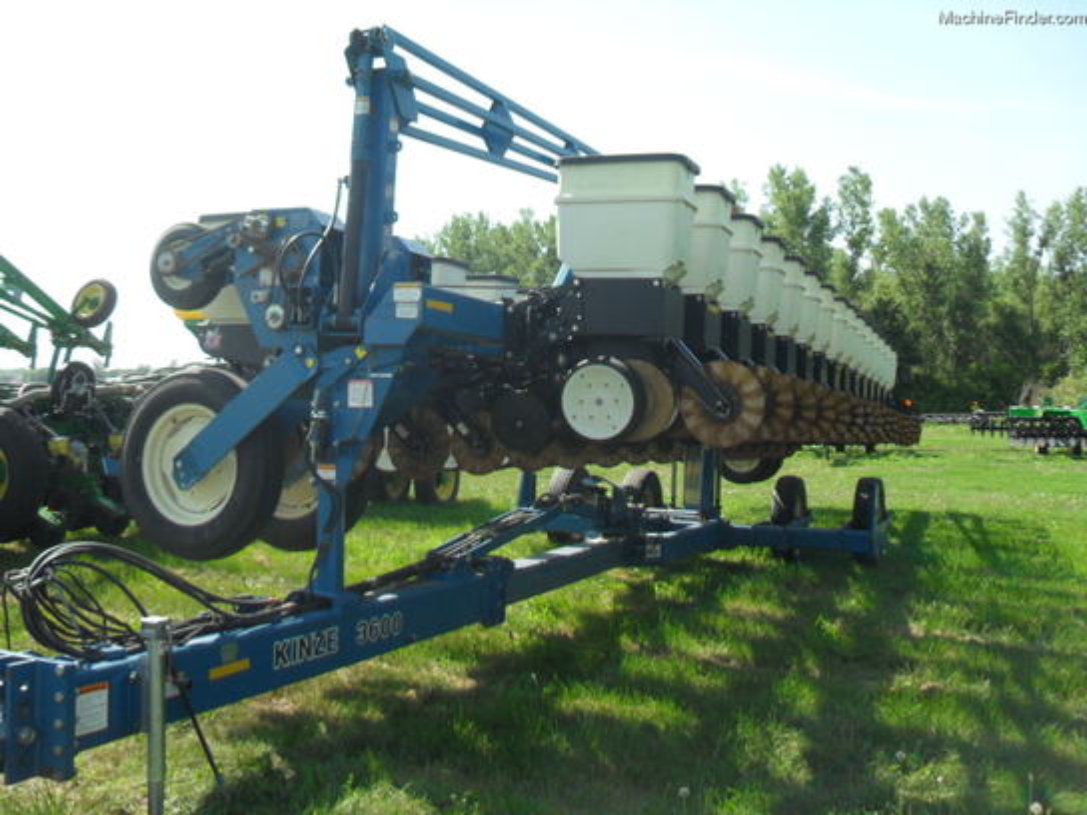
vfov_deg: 40.7
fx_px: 1099
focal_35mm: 35
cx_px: 544
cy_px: 408
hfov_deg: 52.6
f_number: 8.9
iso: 100
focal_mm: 6.2
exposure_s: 1/60
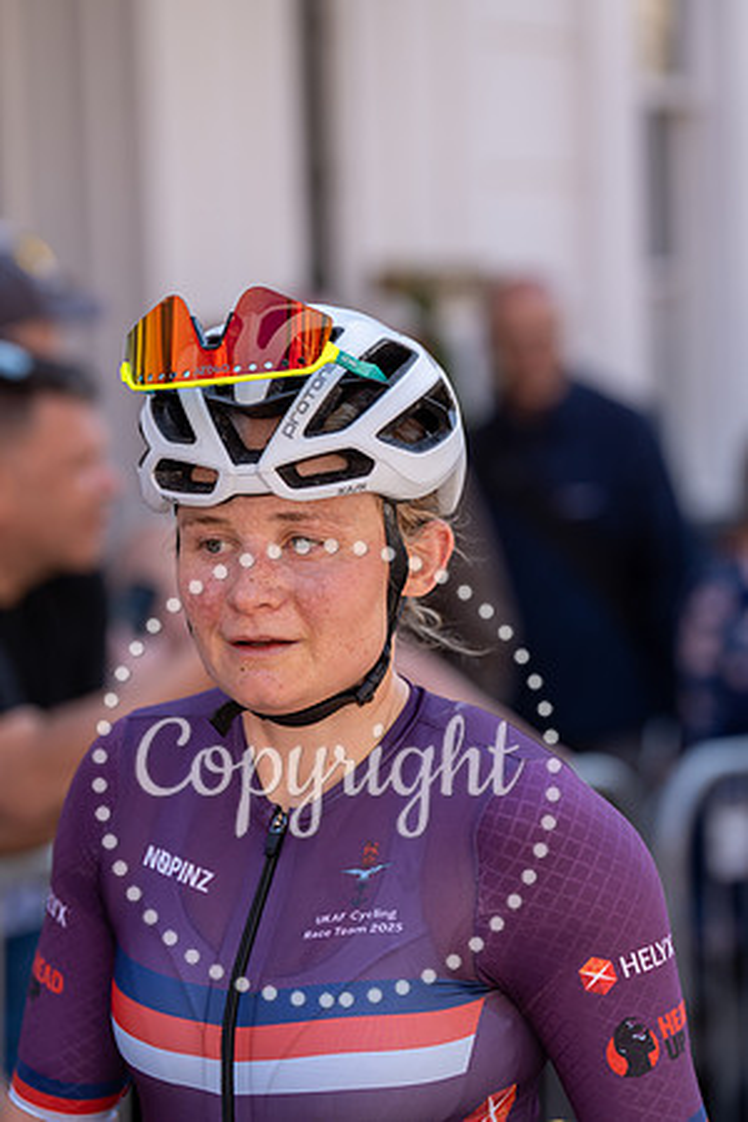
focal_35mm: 132
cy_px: 561
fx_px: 4114
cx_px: 374
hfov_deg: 10.4
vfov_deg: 15.5
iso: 100
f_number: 3.5
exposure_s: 1/400
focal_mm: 132
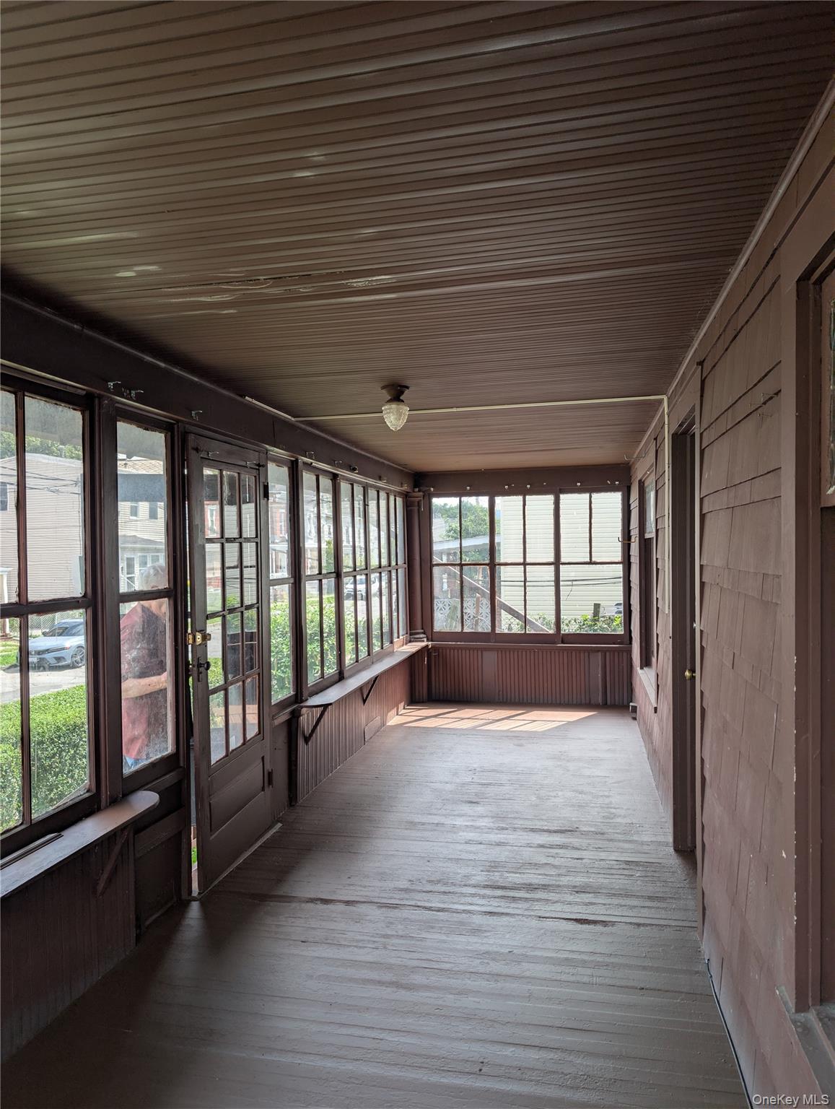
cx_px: 418
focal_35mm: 24
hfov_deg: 56.9
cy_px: 554
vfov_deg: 71.5
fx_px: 770
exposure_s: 1/345
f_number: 1.68
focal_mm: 6.9
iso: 22
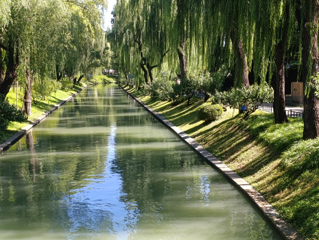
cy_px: 120
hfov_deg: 41.2
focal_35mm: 46
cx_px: 160
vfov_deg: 31.6
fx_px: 425
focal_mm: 6.14
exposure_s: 1/108
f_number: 1.6
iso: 50
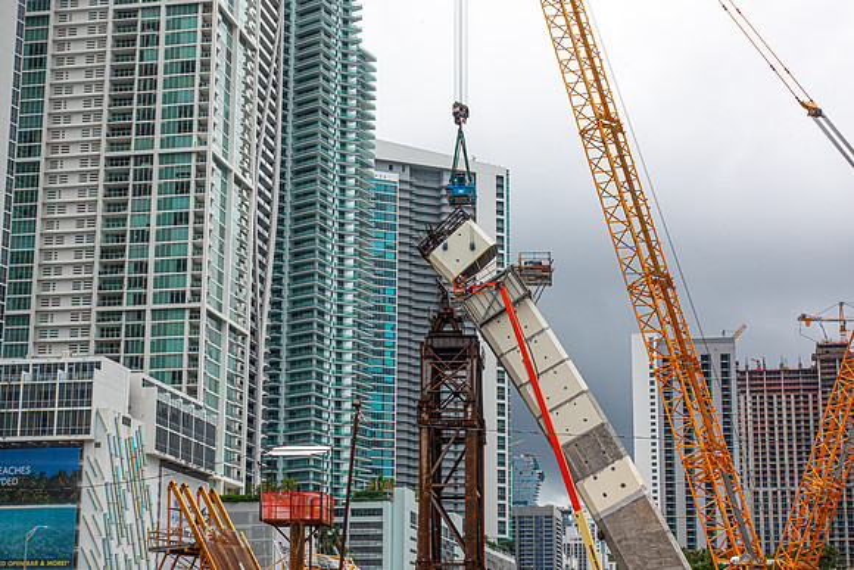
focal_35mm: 70
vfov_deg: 19.5
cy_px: 285
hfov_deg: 28.8
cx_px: 427
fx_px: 1661
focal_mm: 25.7
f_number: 6.3
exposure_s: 1/250
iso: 125
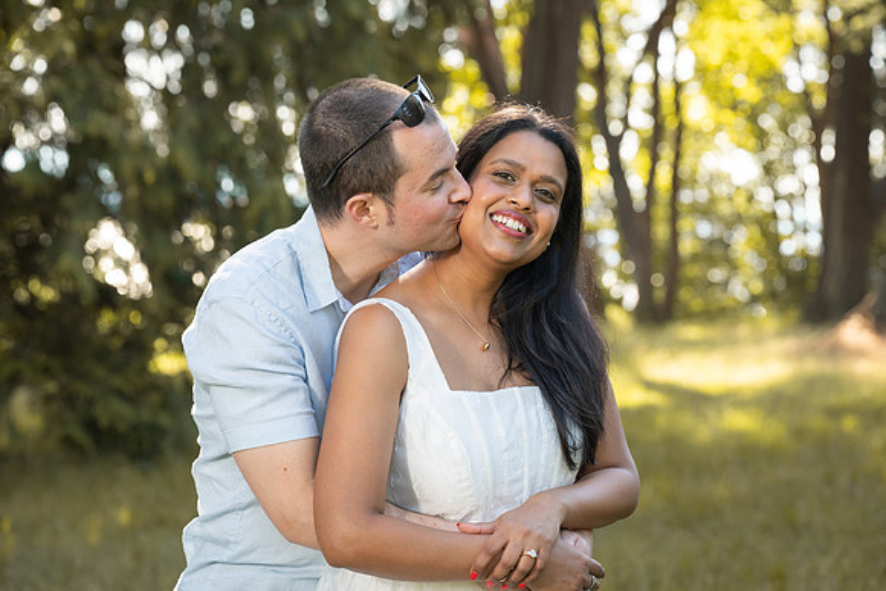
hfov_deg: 19.1
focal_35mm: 107
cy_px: 296
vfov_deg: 12.8
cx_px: 443
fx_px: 2634
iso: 500
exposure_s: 1/200
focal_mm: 107
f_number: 5.6
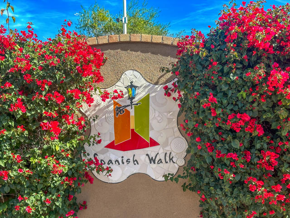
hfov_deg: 39.7
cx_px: 145
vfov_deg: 30.3
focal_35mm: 48
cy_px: 109
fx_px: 402
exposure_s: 1/1250
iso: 64
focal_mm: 6.86
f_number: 1.8
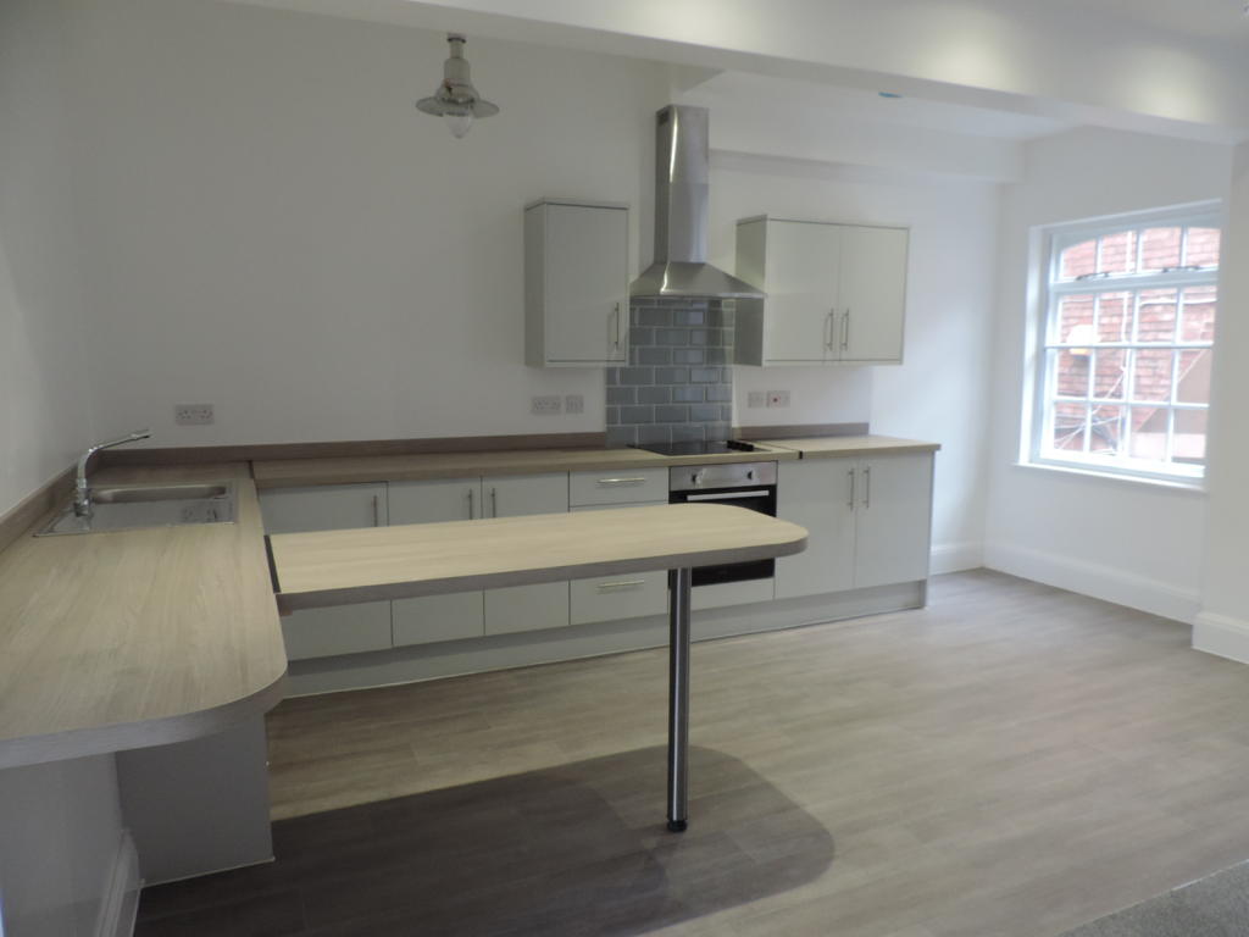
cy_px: 468
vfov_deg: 56.8
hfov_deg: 71.6
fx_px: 866
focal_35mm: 24
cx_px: 624
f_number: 3
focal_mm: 4.3
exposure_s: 1/30
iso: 280
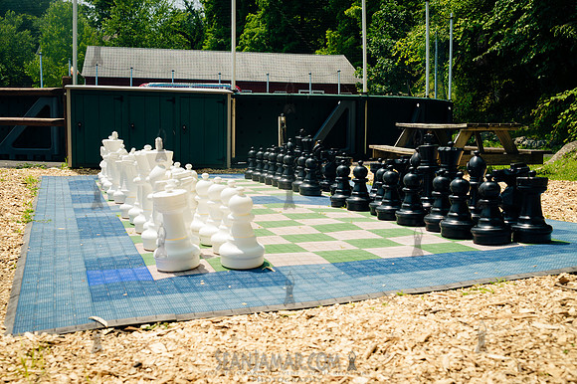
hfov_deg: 46.5
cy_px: 208
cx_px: 279
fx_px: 672
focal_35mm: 42
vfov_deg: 31.9
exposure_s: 1/640
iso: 100
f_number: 4.5
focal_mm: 35
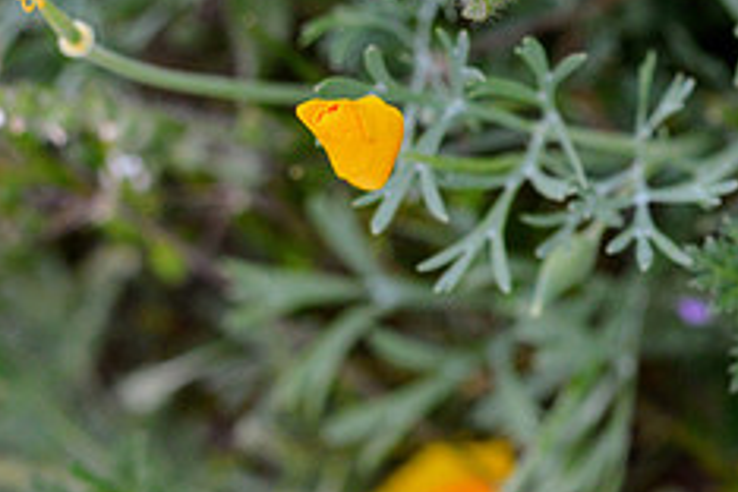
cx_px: 754
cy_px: 337
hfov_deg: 10.9
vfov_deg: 7.4
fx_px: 3813
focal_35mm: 186
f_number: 4.5
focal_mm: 50
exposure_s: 1/1250
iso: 400
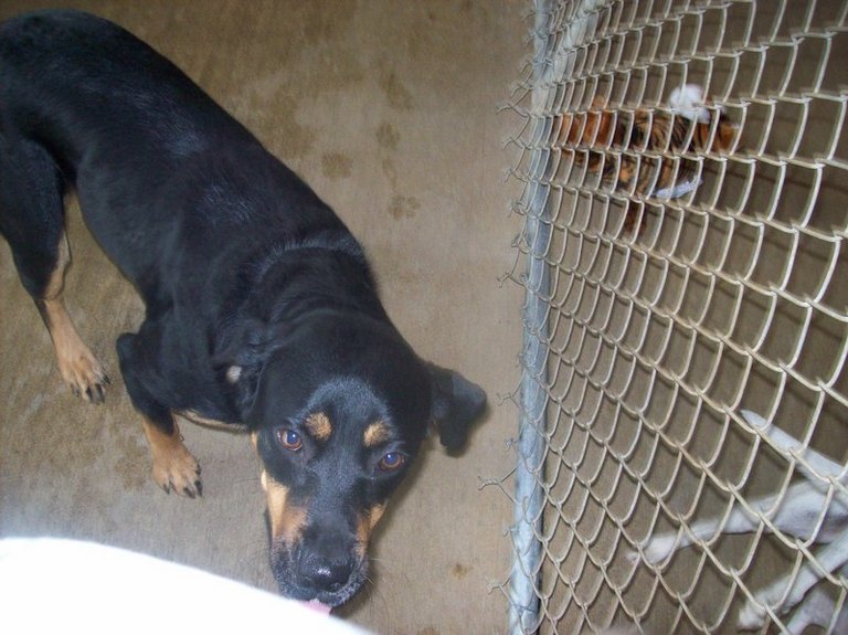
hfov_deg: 51.4
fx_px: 881
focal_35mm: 36
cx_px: 424
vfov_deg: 39.6
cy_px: 318
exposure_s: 1/64
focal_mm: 6
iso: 200
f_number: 2.7
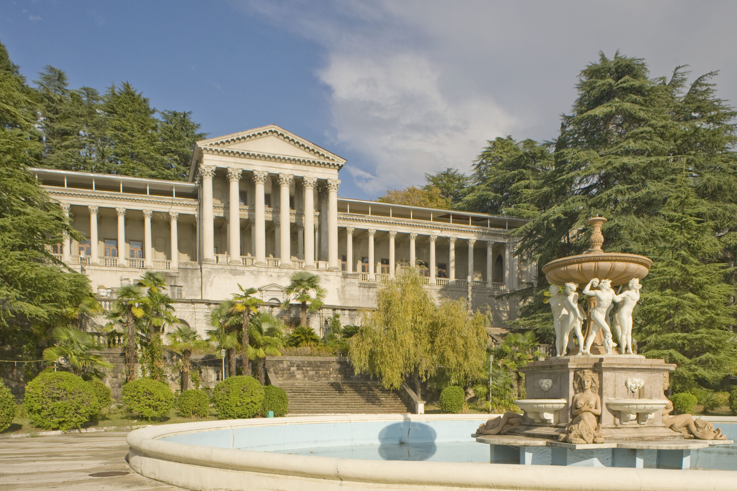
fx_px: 778
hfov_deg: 50.7
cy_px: 241
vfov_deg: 35.1
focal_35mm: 38
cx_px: 379
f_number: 2
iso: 200
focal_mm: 35
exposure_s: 1/1600
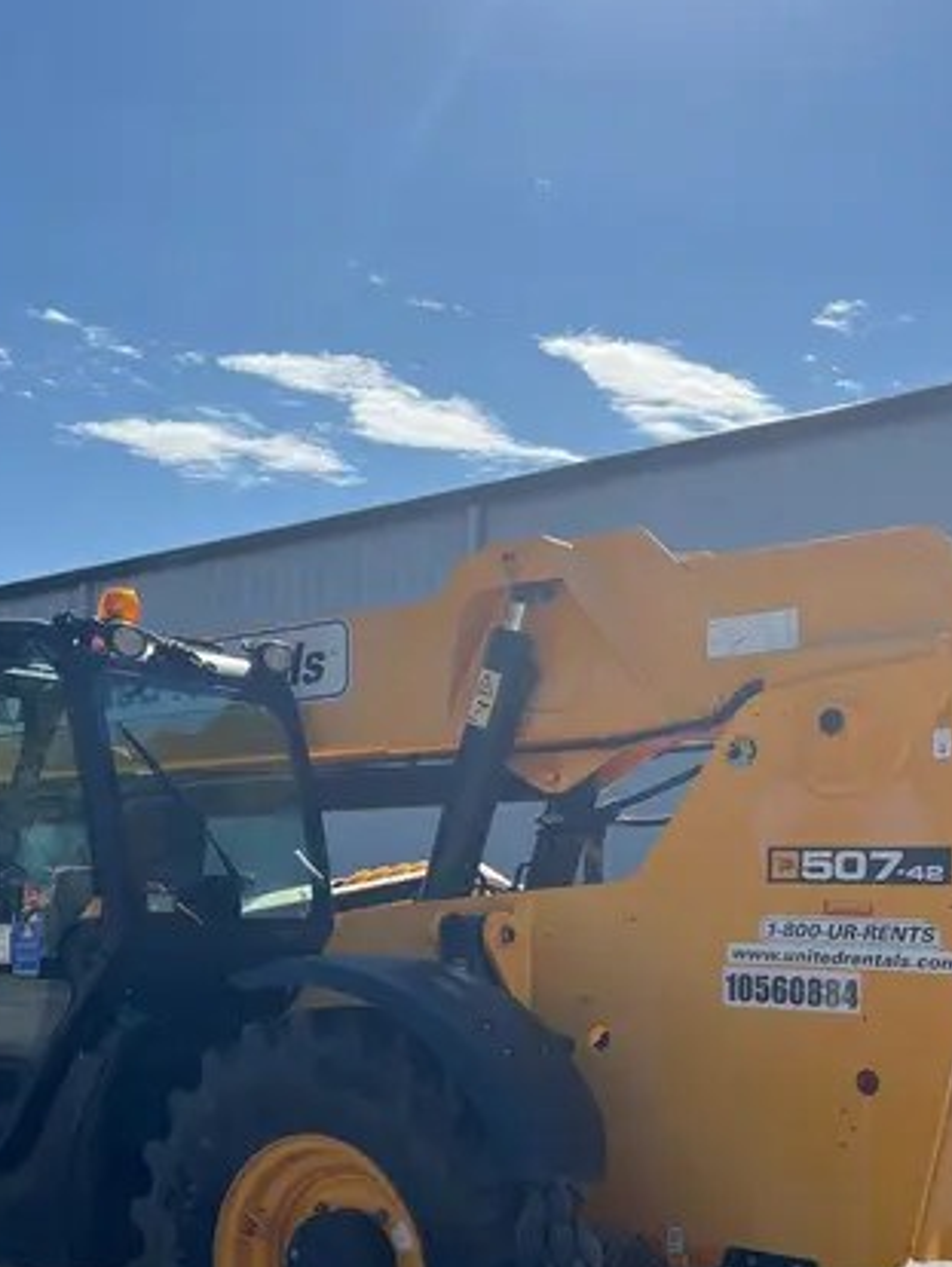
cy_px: 858
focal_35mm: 46
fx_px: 1685
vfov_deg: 40.6
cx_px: 352
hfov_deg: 31.4
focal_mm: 5.1
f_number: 1.6
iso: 50
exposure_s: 1/5556
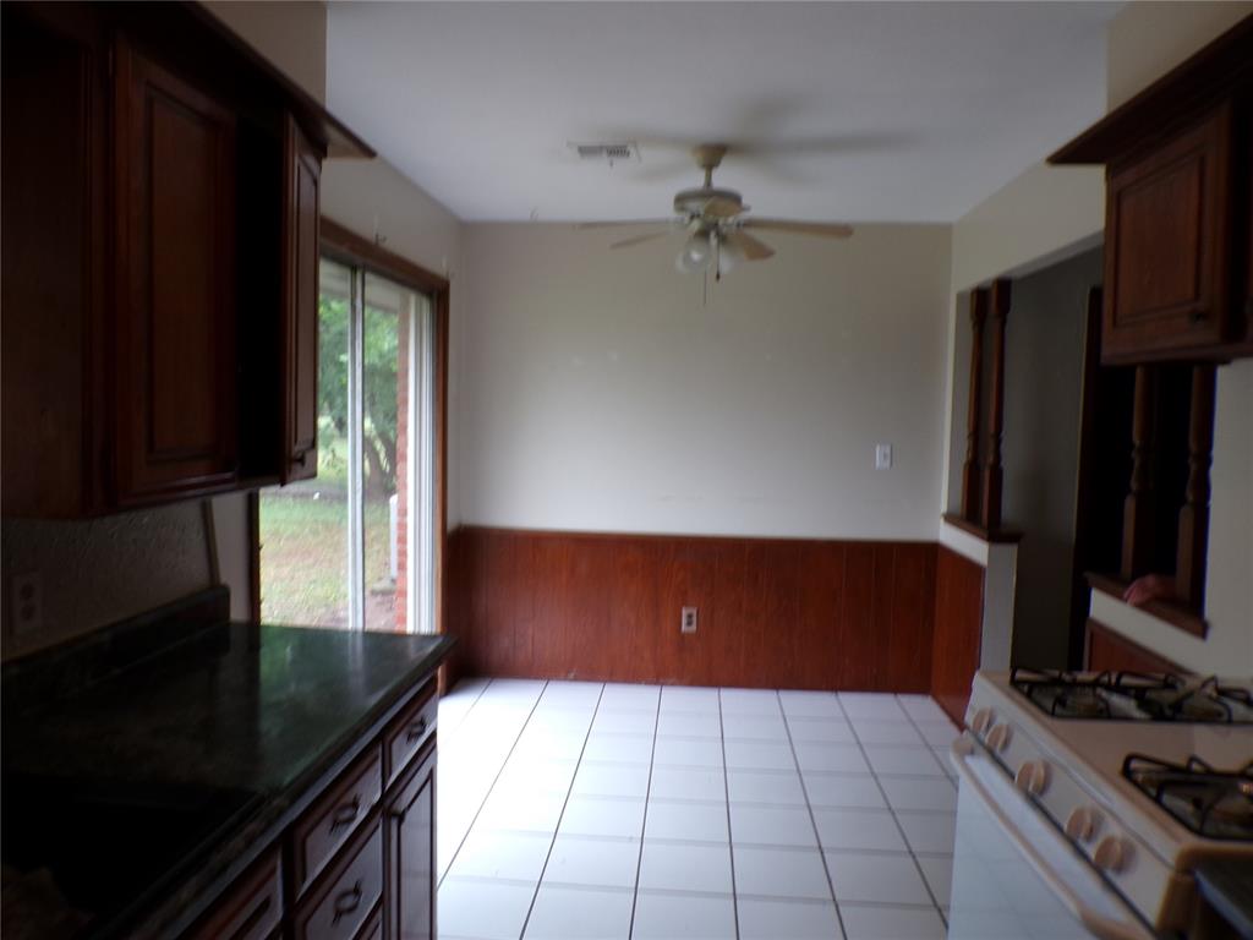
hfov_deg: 71.6
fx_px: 869
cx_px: 626
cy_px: 470
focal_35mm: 24
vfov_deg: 56.8
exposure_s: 1/34
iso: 126
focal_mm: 4.3
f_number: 3
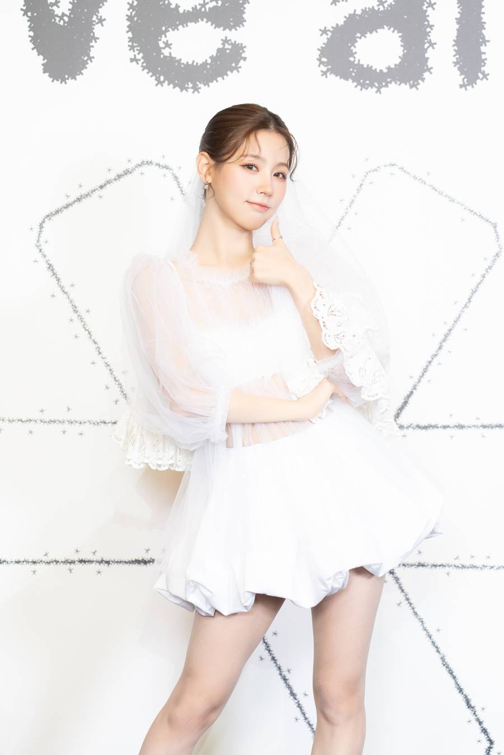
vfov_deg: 19.5
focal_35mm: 105
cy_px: 378
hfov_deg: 13.0
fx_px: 2205
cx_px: 252
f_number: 4
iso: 500
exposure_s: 1/125
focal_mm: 105
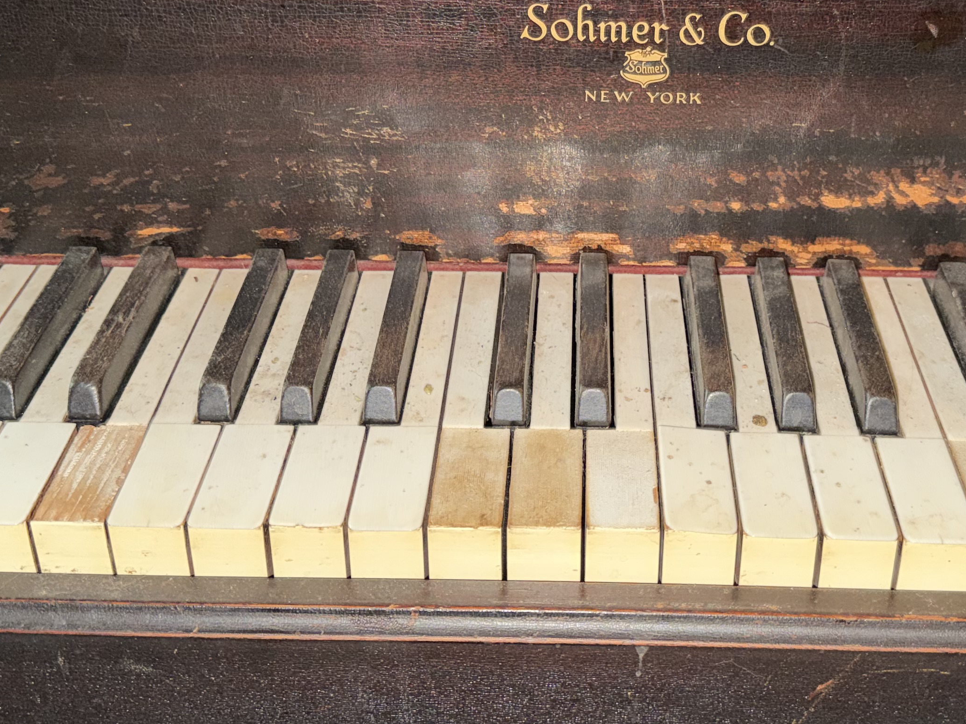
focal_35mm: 47
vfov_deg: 30.5
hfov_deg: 40.3
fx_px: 1312
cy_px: 211
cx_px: 569
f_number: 1.78
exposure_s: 1/4
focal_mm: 6.76
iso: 100
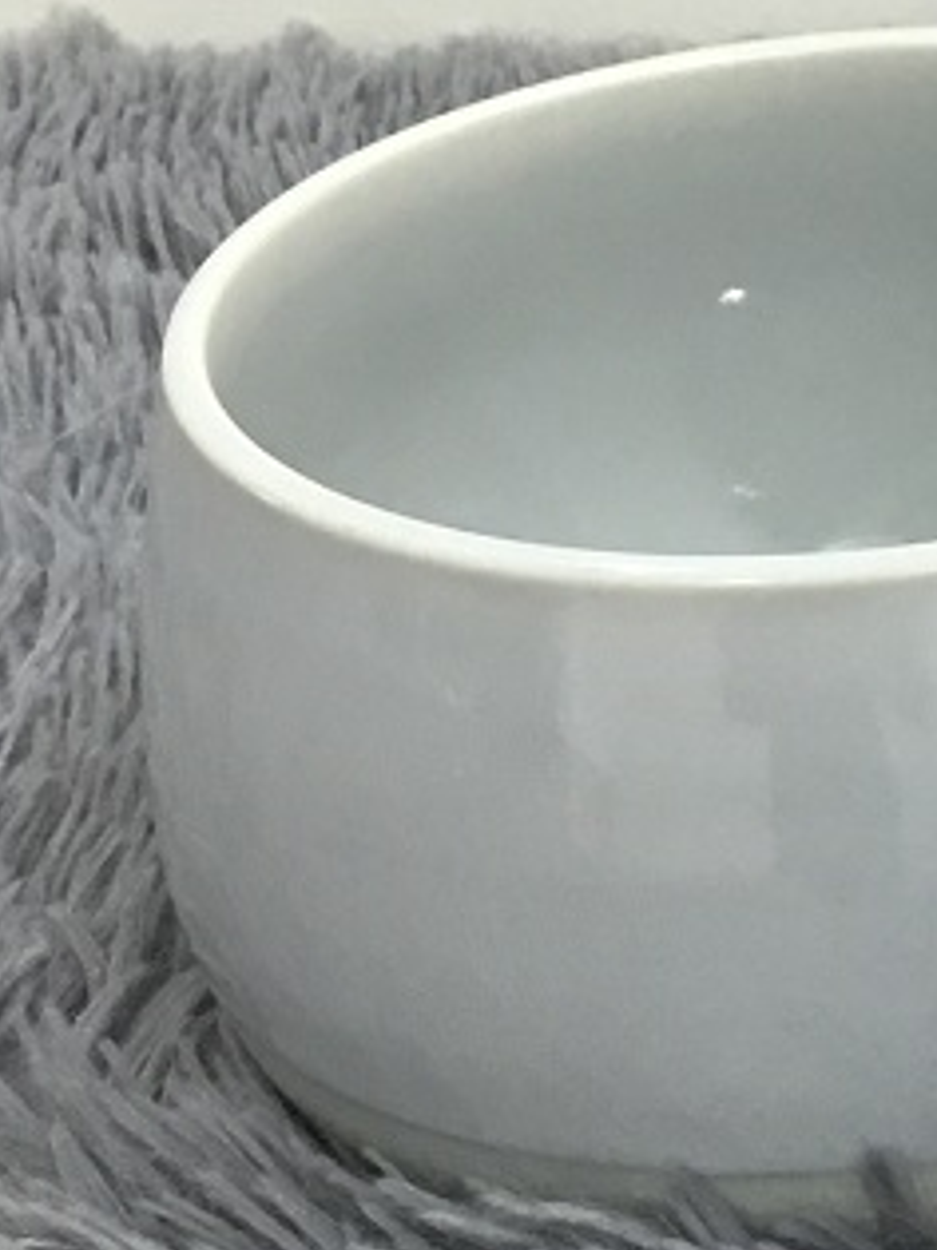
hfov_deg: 11.8
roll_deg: +0.6
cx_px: 1584
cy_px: 468
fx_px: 4262
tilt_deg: -25.5
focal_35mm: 118
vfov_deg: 16.7
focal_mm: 3.3
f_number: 2.4
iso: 100
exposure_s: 1/33
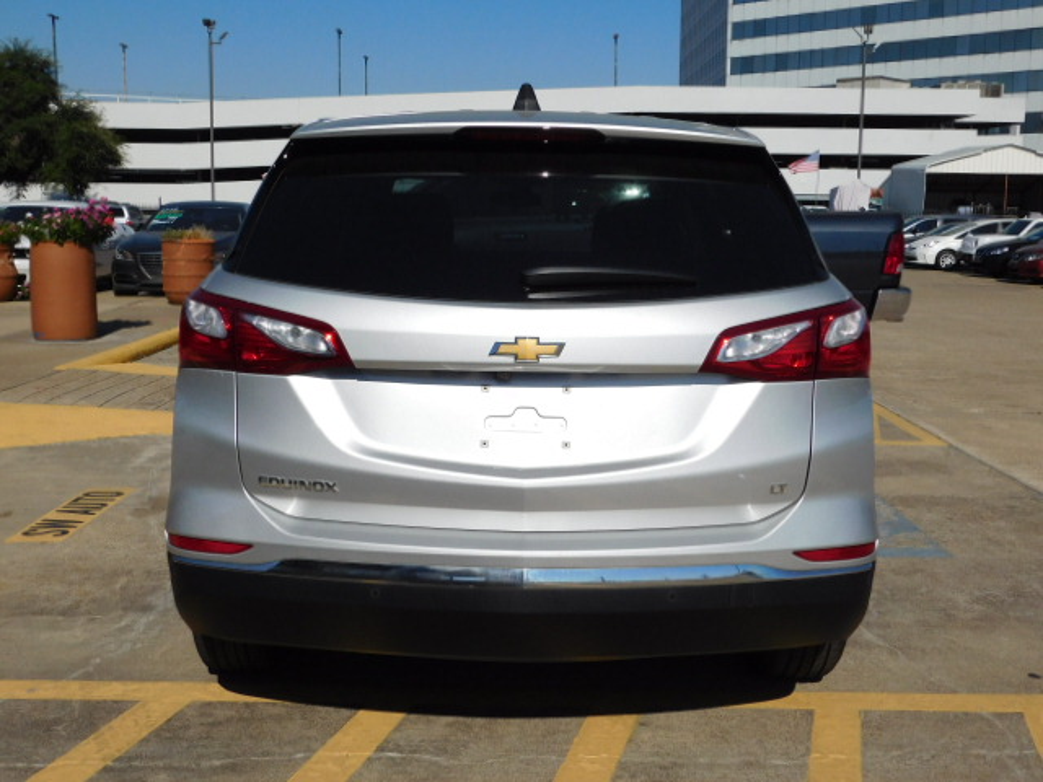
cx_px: 522
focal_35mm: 40
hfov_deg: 46.8
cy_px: 391
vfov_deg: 36.0
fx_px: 1205
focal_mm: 7.1
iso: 125
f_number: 7.2
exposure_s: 1/800
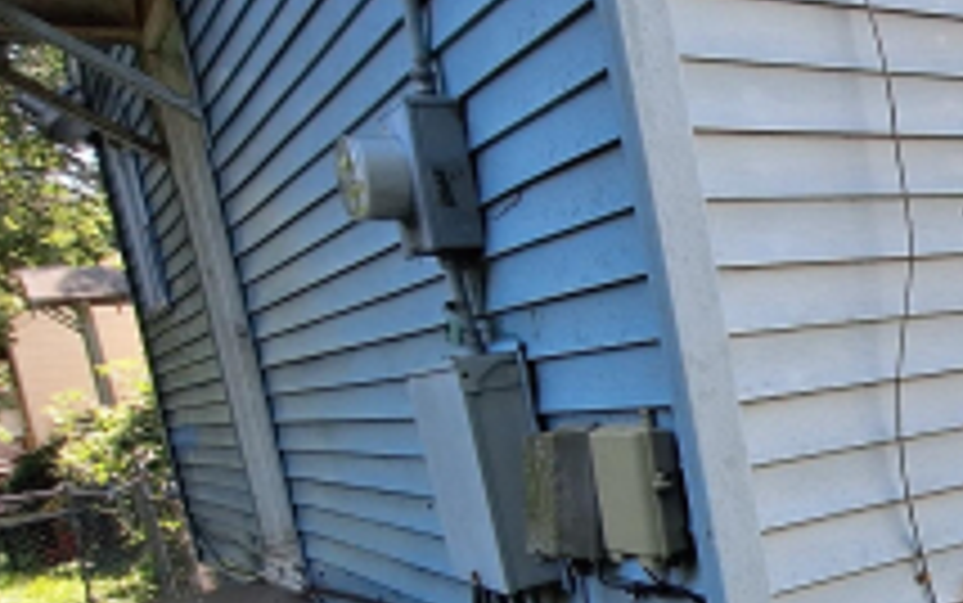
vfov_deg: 29.3
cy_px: 472
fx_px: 1129
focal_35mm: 43
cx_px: 1168
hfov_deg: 35.7
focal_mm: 1.74
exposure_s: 1/558
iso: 40
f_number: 2.2
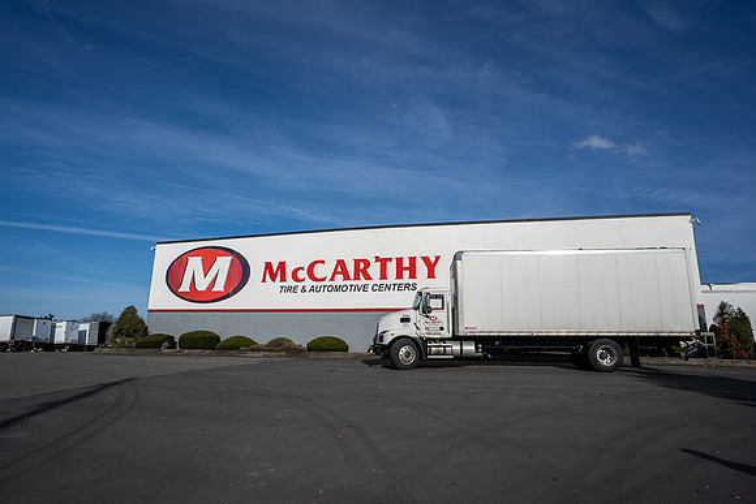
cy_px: 252
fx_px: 441
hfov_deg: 81.2
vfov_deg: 59.5
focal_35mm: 21
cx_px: 378
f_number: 7.1
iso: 125
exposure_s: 1/1250
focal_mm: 21
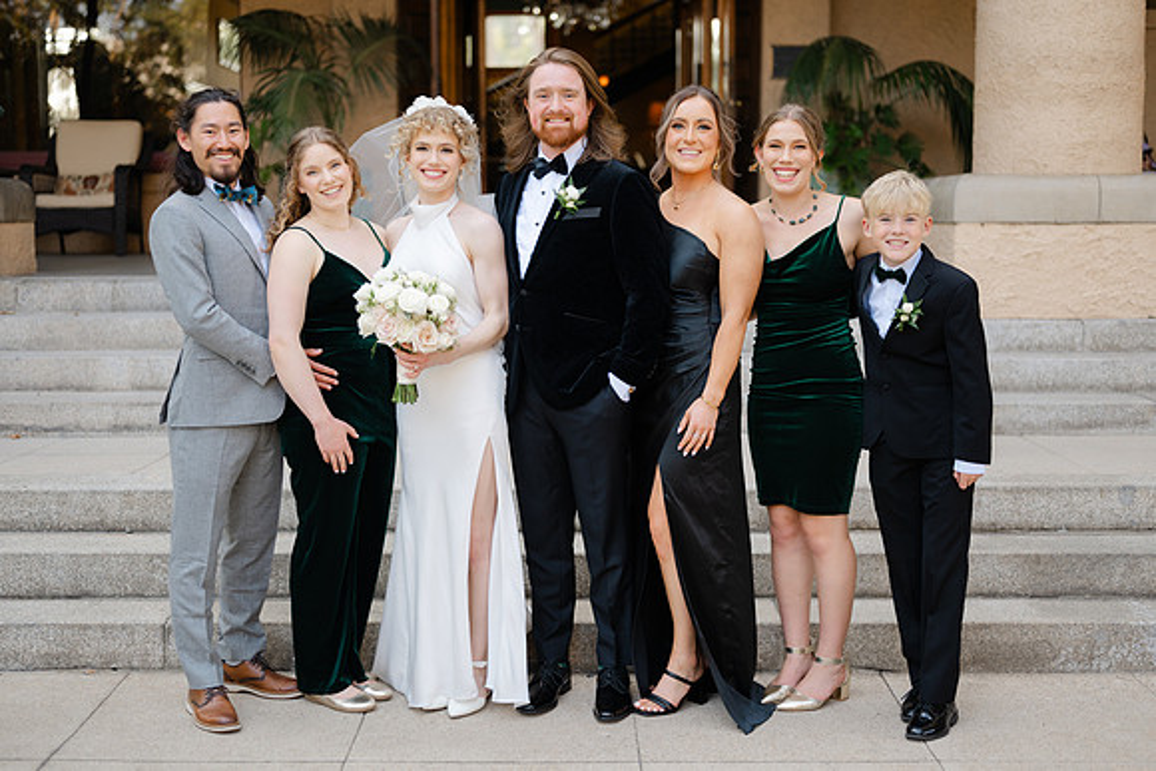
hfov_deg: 39.6
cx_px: 578
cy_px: 386
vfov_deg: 27.0
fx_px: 1606
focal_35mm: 50
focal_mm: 50
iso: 64
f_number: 2
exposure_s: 1/250
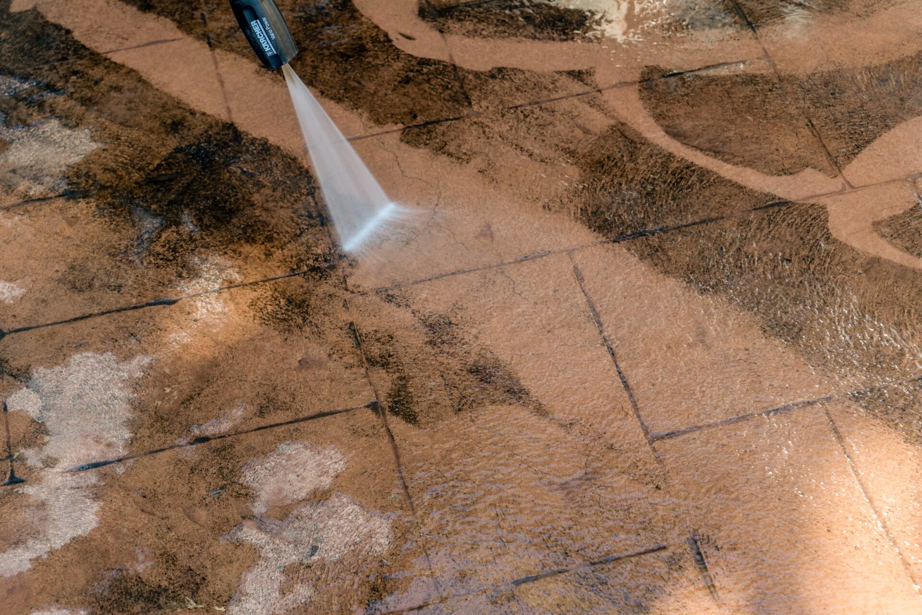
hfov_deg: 28.8
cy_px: 308
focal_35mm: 70
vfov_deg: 19.5
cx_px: 461
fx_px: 1793
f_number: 7.1
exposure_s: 1/400
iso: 400
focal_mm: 70
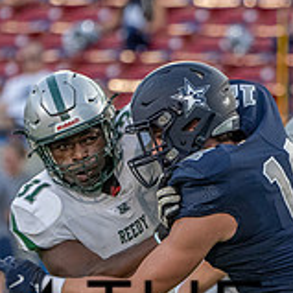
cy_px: 314
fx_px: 10342
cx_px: 309
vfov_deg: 1.6
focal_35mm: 1080
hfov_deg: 1.6
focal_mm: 300
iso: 2500
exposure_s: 1/1000
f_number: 5.6
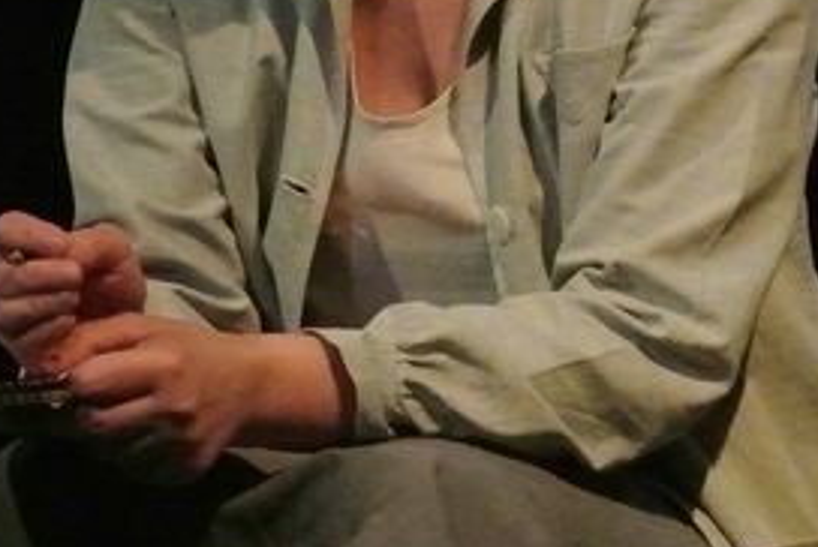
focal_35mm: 526
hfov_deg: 3.9
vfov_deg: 2.6
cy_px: -107
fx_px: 11964
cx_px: 292
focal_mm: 66.4
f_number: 4.5
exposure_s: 1/80
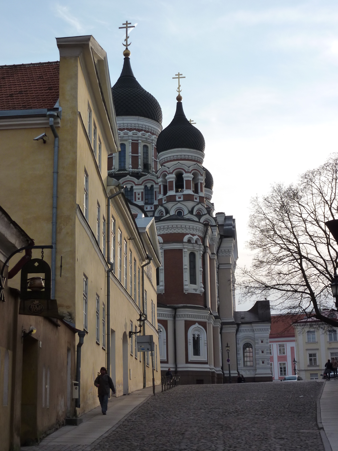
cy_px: 226
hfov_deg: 24.8
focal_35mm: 59
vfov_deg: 32.7
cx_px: 169
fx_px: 768
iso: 125
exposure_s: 1/500
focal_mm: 9.7
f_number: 3.9
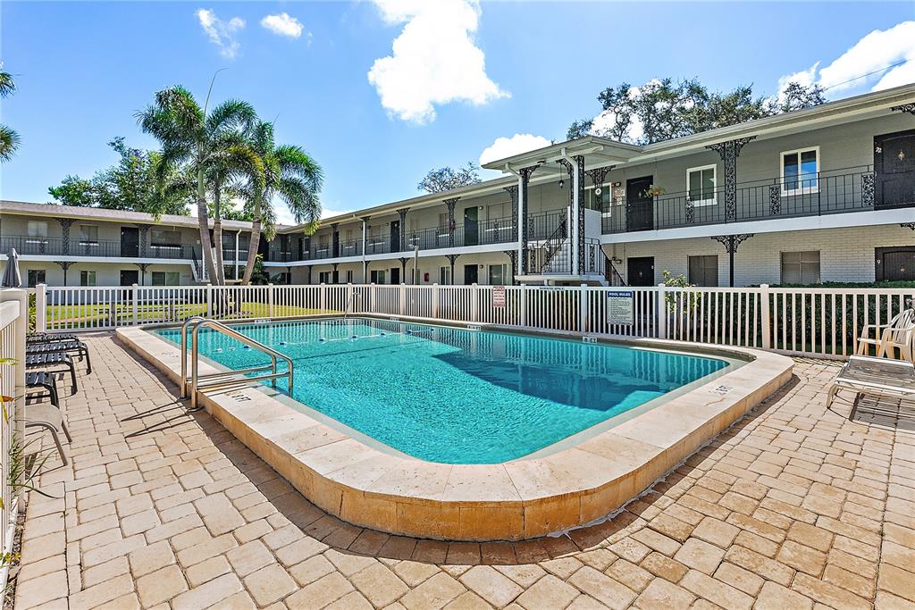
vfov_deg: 72.1
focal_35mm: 16
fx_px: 419
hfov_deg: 95.0
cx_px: 458
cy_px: 305
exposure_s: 1/2000
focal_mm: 16.5
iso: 1250
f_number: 6.3
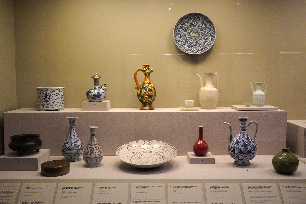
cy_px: 102
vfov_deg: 38.9
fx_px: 289
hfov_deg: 55.8
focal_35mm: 34
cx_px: 153
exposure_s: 1/100
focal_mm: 34
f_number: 7.1
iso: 12800
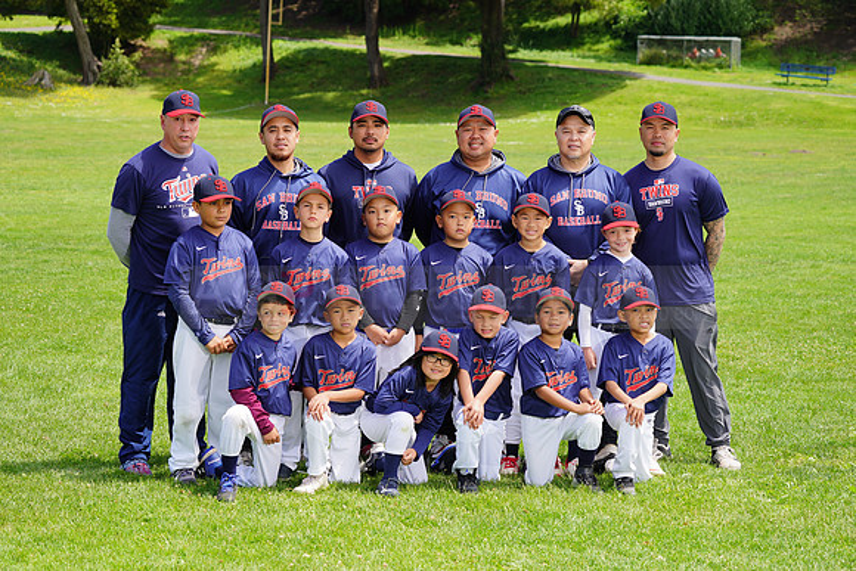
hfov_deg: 20.4
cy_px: 286
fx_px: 2378
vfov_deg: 13.7
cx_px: 428
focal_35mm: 100
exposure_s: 1/250
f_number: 7.1
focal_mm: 100
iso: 100
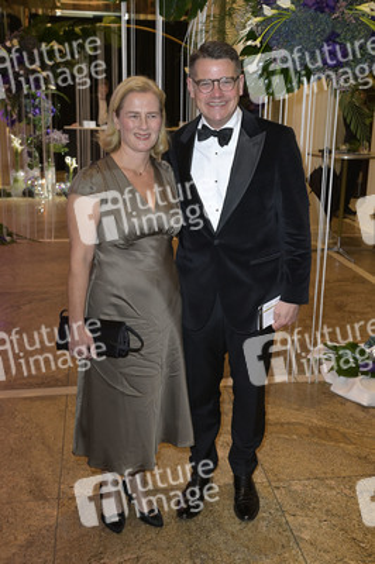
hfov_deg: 33.3
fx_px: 626
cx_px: 188
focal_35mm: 40
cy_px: 282
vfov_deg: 48.5
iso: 2500
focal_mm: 40
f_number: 5.6
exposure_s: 1/50
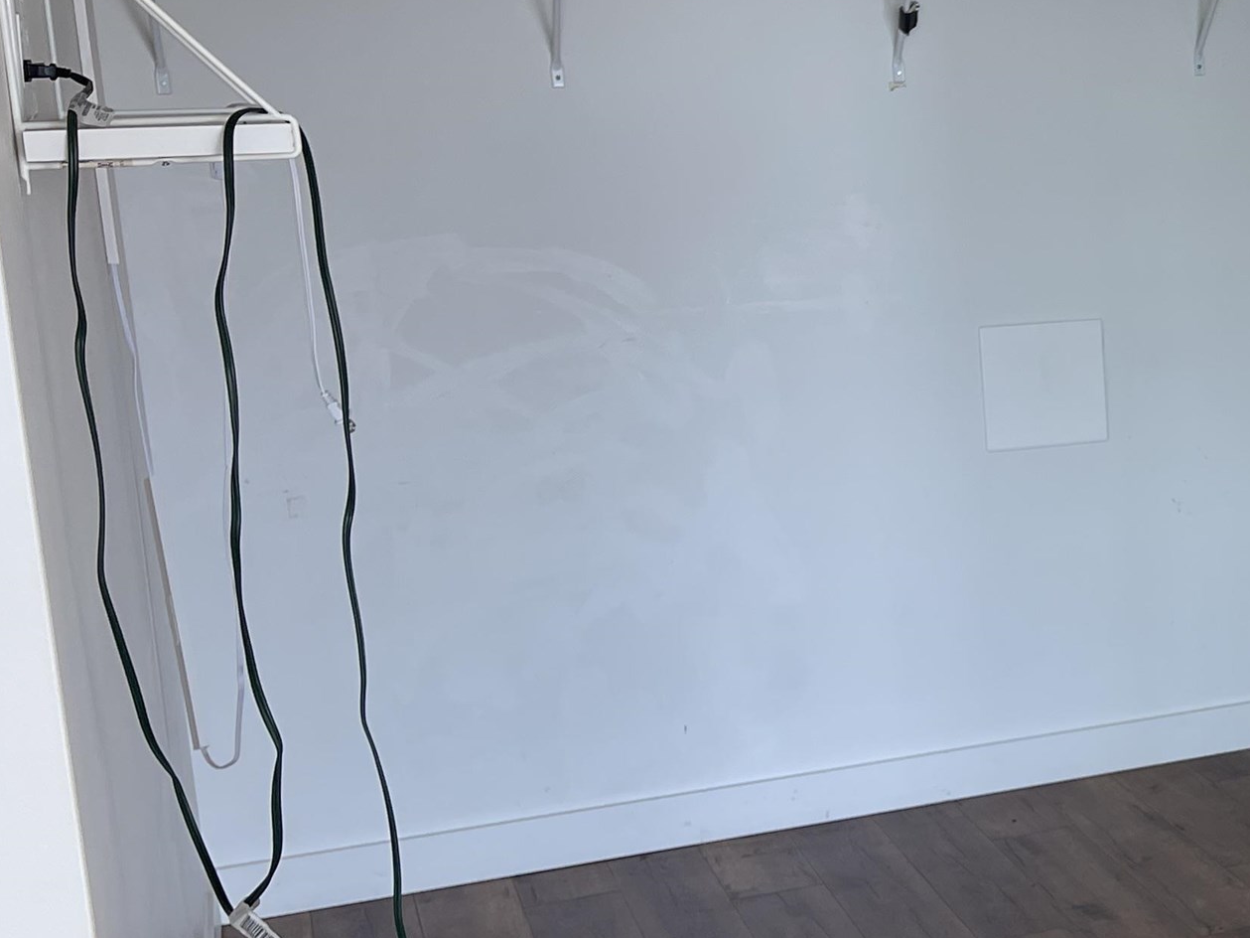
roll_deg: +1.1
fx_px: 2203
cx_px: 1470
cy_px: 480
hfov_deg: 28.0
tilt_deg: -11.3
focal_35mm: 61
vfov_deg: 24.0
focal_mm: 5.1
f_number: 1.6
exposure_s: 1/121
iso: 40
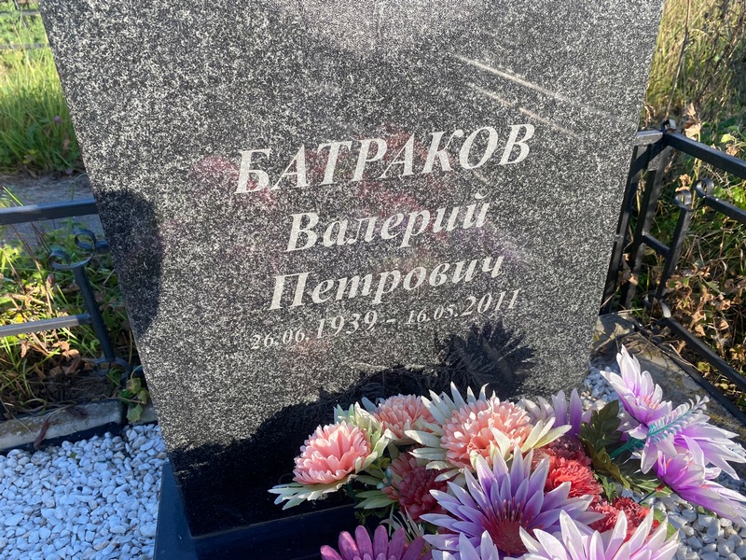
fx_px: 560
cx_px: 373
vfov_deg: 53.1
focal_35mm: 26
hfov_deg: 67.3
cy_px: 280
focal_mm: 4.25
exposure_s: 1/685
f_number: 1.8
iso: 32
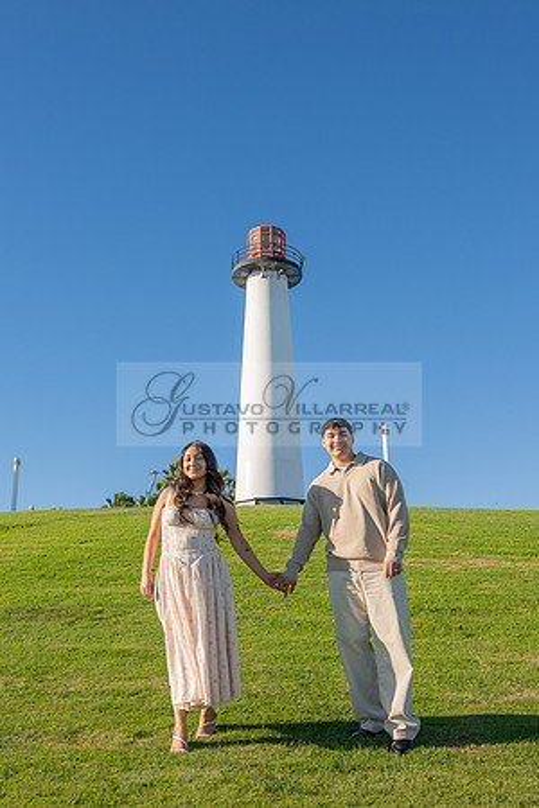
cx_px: 236
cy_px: 406
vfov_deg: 51.1
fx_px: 846
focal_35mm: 38
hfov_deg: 35.3
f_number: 9
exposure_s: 1/640
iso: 200
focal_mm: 24
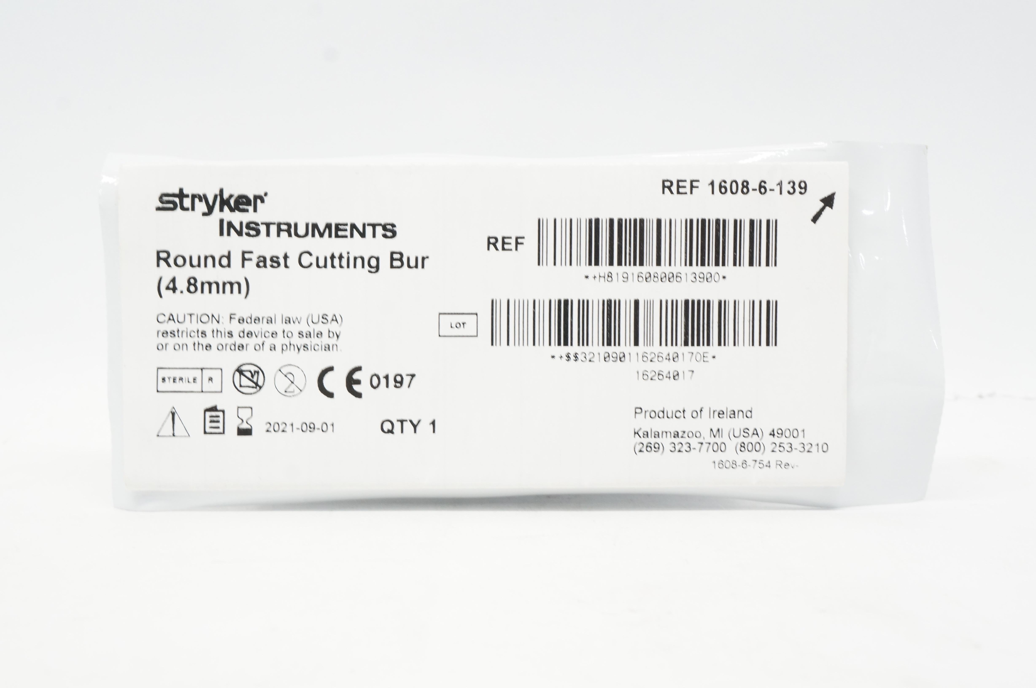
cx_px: 518
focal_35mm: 52
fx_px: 1509
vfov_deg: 25.7
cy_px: 344
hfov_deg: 37.9
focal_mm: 35
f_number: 10
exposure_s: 1/20
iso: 800
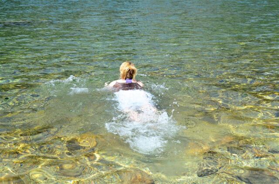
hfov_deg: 35.1
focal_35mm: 57
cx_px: 140
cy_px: 92
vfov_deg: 23.6
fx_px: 441
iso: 200
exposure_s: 1/320
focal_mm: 38
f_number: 9
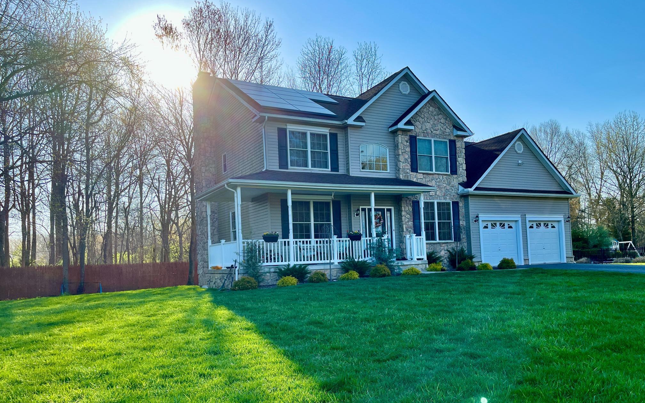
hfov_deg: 66.5
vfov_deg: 44.4
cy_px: 233
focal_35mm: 28
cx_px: 322
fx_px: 492
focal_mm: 5.1
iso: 50
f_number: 1.6
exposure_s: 1/1294
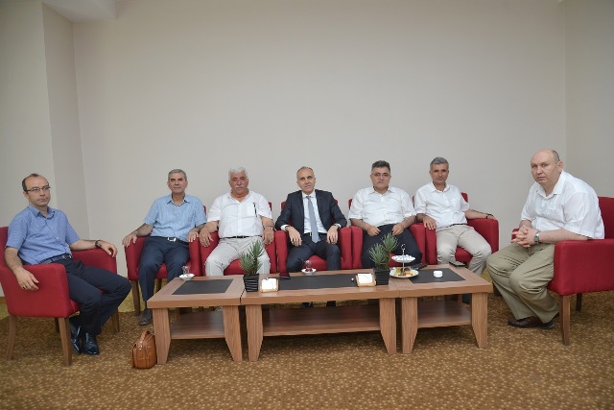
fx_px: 409
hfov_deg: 73.7
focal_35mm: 24
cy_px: 205
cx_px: 307
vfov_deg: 53.2
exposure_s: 1/60
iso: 400
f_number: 4.5
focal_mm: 24
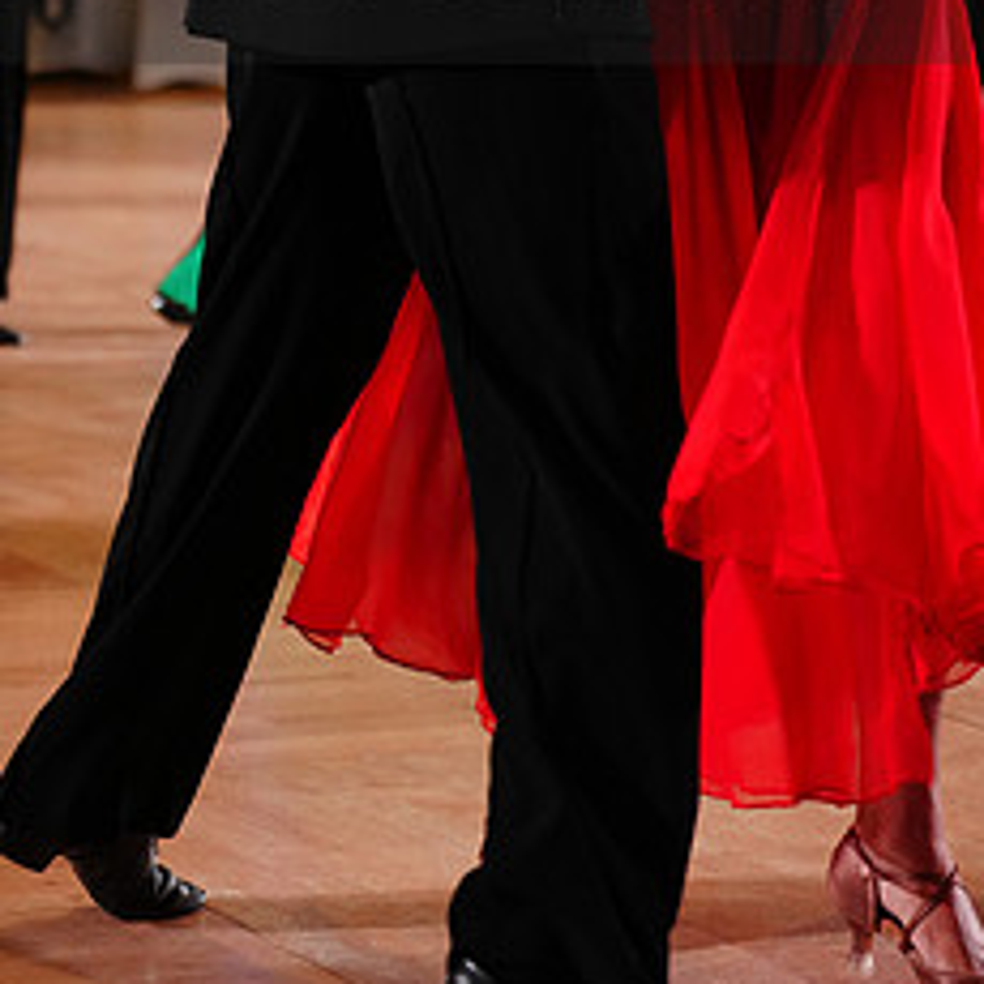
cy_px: -77
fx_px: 4824
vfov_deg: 11.5
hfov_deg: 11.6
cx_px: 383
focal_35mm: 150
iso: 2000
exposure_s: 1/640
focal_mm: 70
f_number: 2.8
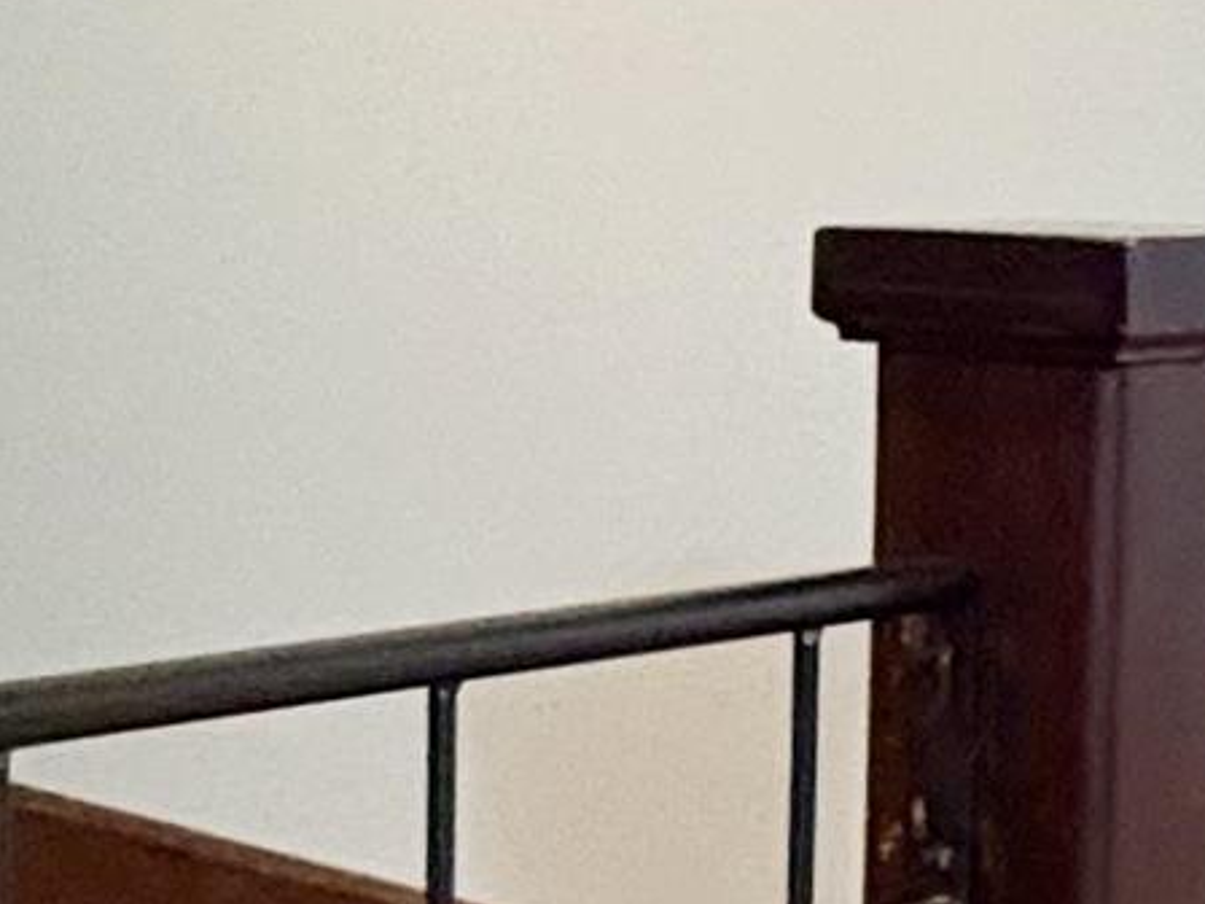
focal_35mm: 96
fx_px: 3342
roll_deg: +0.2
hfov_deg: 19.6
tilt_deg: -2.8
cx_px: -89
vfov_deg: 15.4
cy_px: 307
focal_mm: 2.22
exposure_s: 1/40
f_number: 2.2
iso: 800
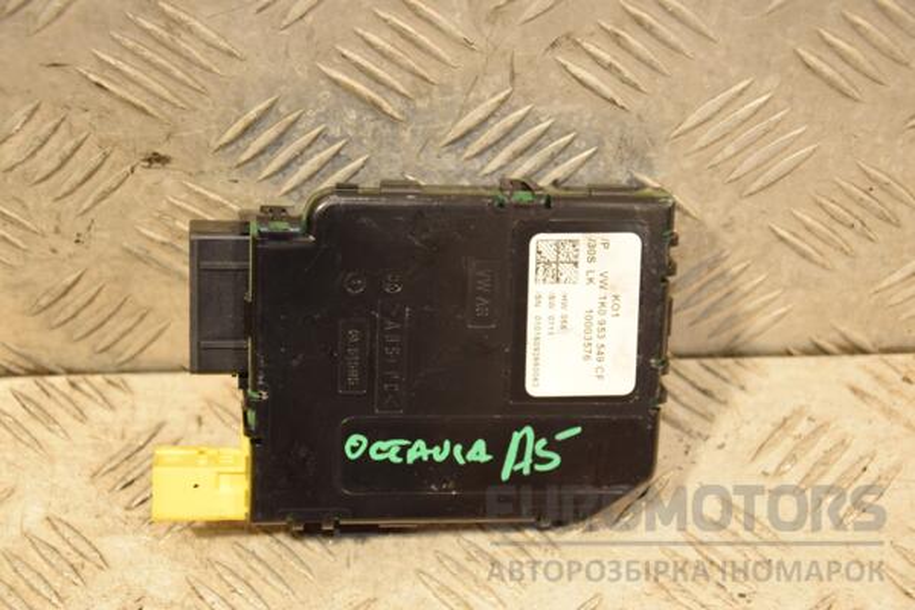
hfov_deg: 26.0
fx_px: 1982
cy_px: 305
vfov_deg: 17.5
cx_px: 458
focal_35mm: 78
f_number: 5
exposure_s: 1/160
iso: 800
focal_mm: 52
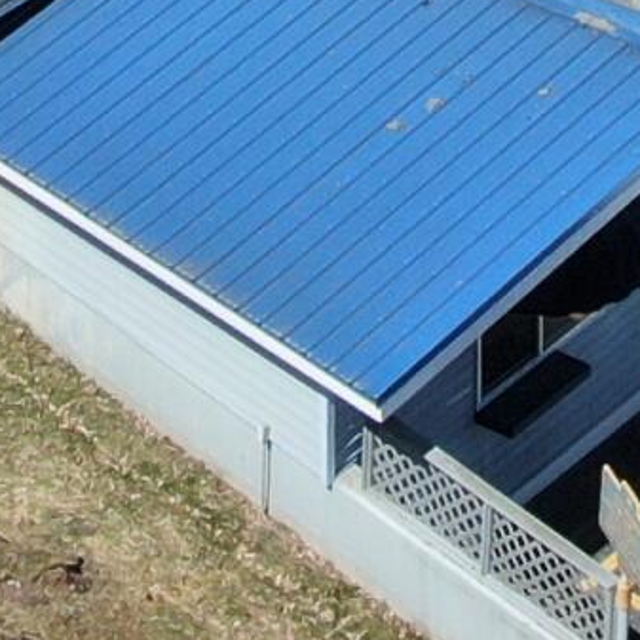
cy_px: -894
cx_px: 530
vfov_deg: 6.8
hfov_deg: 7.2
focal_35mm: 244
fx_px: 5104
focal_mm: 5.33
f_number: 3.1
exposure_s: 1/1250
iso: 100
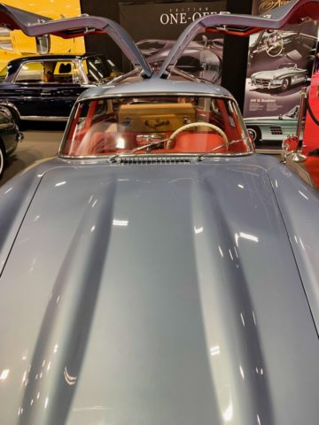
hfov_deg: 53.1
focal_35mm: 26
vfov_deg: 67.3
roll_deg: +1.2
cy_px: 212
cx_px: 160
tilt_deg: -26.5
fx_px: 319
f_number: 1.8
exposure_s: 1/50
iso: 64
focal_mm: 4.25
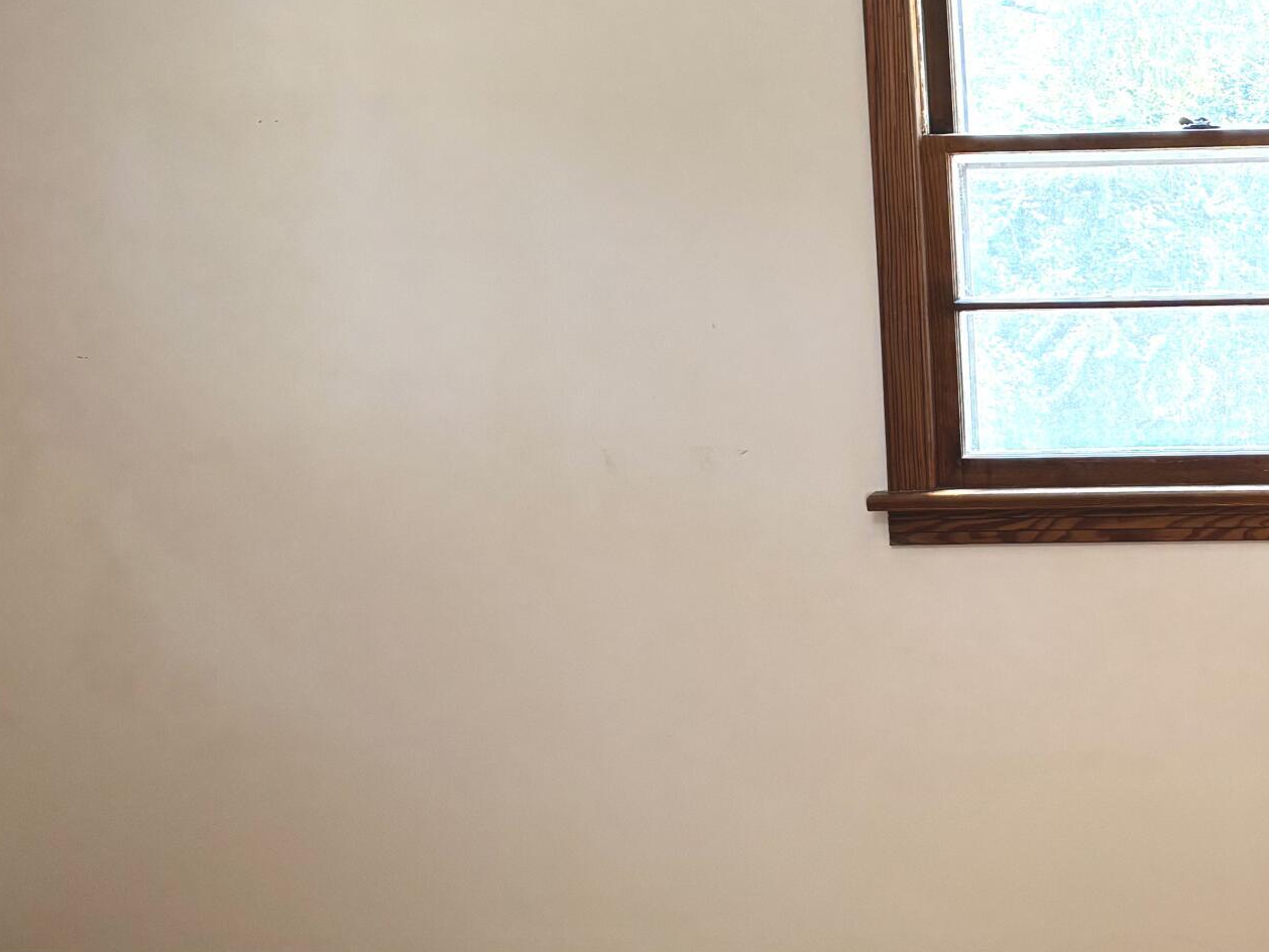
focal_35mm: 62
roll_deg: +1.1
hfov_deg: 28.7
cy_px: 272
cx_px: 1339
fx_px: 2273
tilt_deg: -7.5
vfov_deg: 23.5
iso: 100
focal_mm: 5.96
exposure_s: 1/60
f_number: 1.6
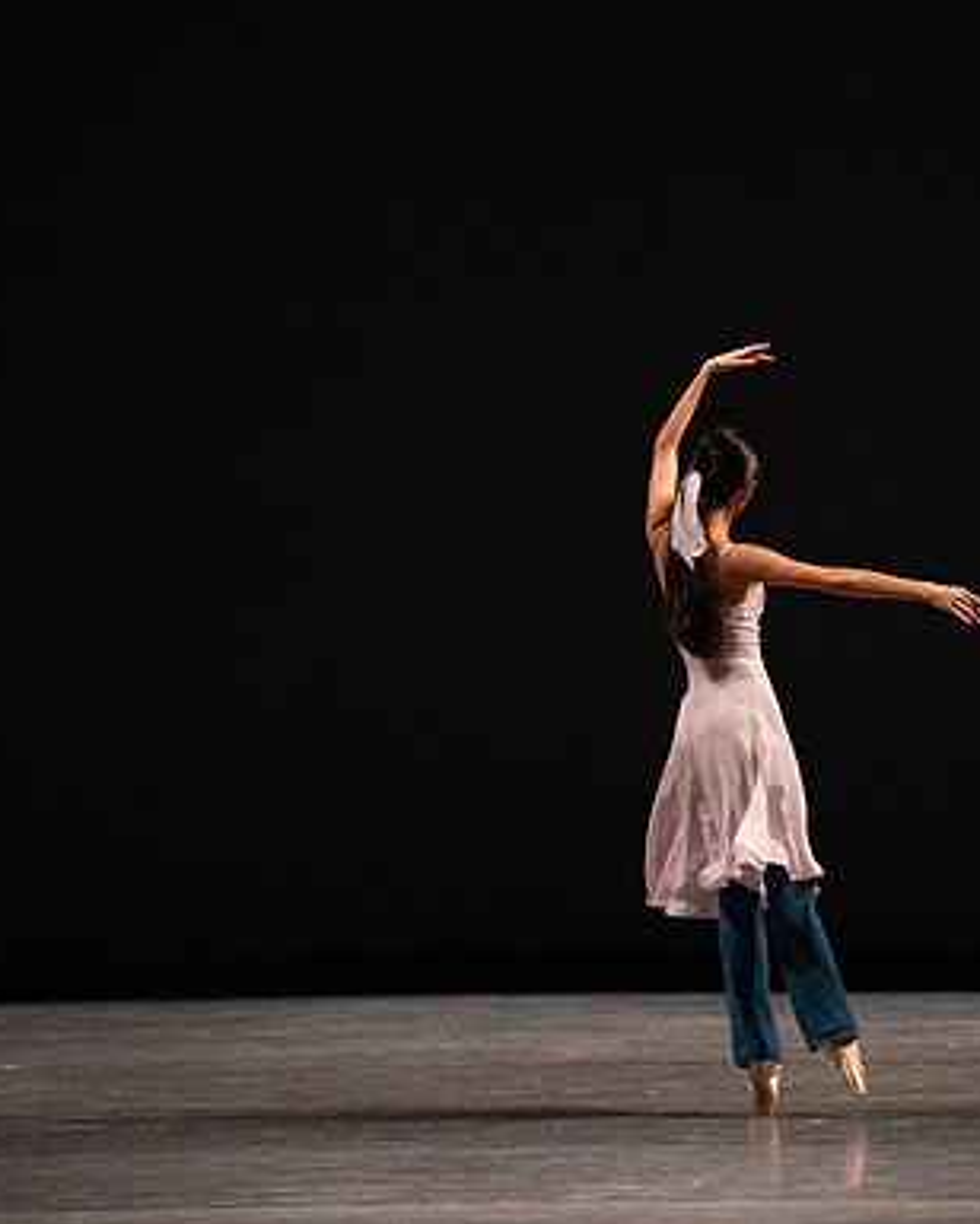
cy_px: 612
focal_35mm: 283
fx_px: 10260
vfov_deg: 6.8
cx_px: 802
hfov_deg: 5.5
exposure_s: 1/400
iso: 12800
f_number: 5
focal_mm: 200
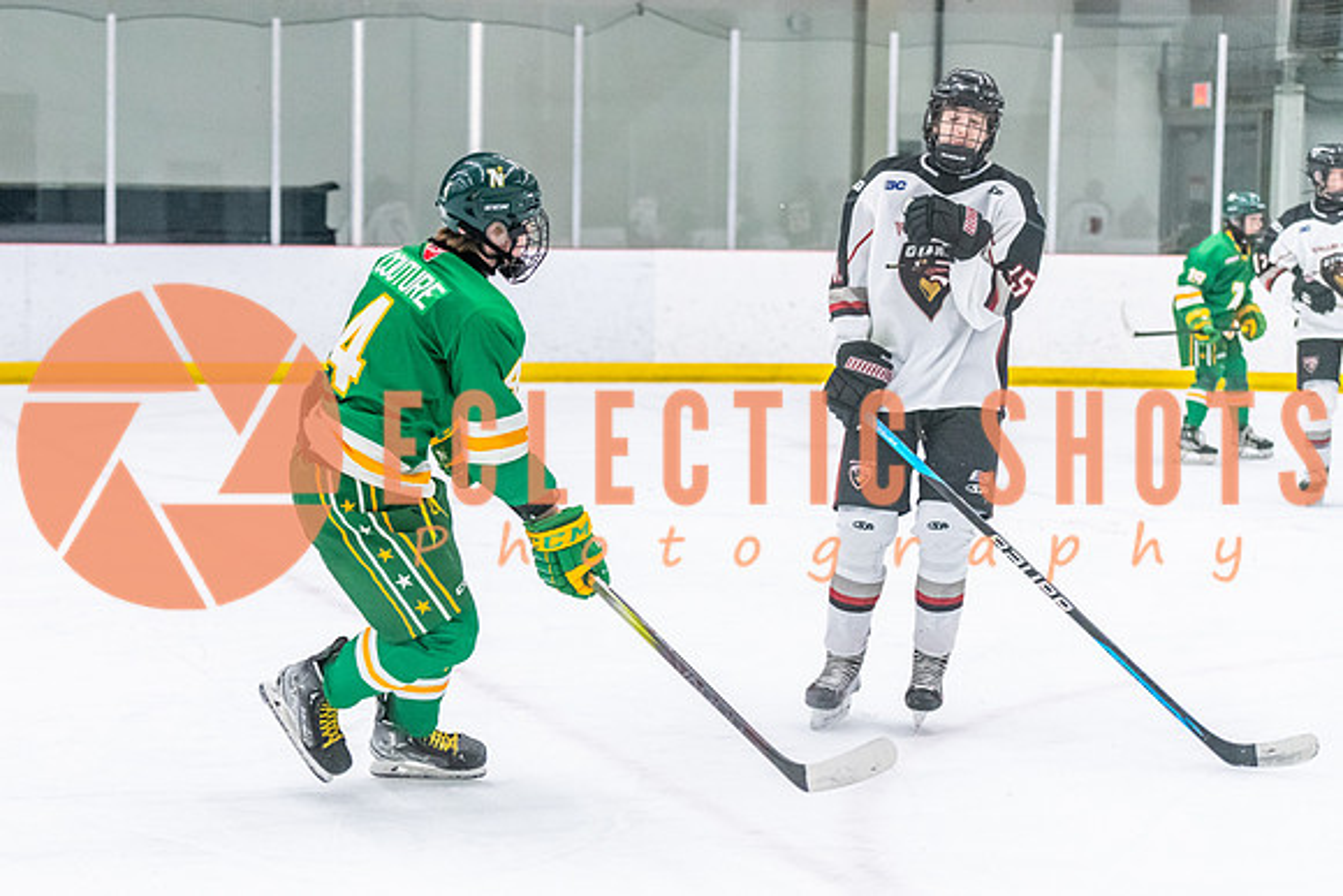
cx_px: 446
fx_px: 3490
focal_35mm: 94
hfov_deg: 21.7
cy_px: 482
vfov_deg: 14.6
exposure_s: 1/800
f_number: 2.8
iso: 4000
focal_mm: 70
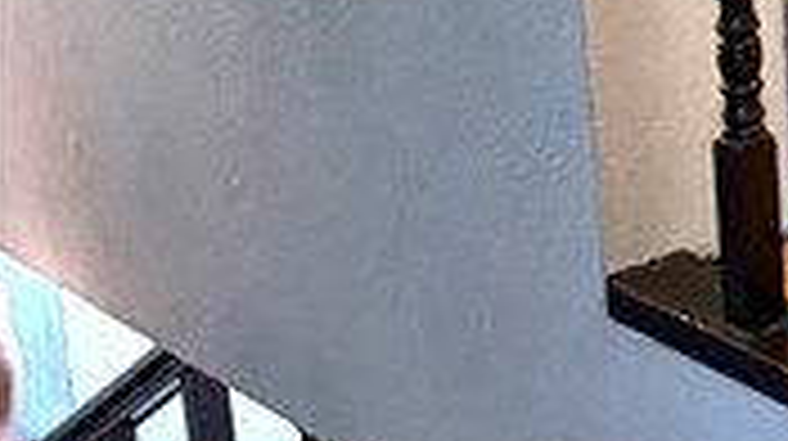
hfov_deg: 12.0
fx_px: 3193
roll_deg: +0.9
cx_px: 1720
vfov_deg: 7.6
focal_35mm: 153
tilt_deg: -12.4
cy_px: -428
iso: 500
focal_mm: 6.76
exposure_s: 1/60
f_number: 1.78
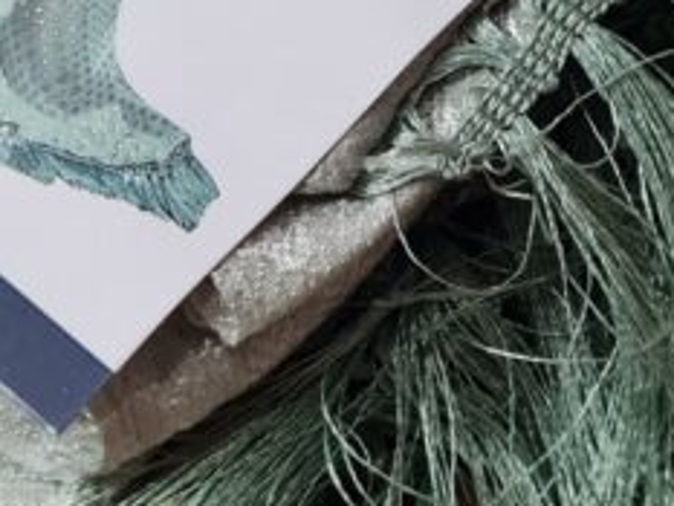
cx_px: 408
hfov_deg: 25.0
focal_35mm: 78
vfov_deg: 18.9
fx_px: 1520
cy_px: 221
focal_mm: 5.4
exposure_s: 1/120
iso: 320
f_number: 1.8
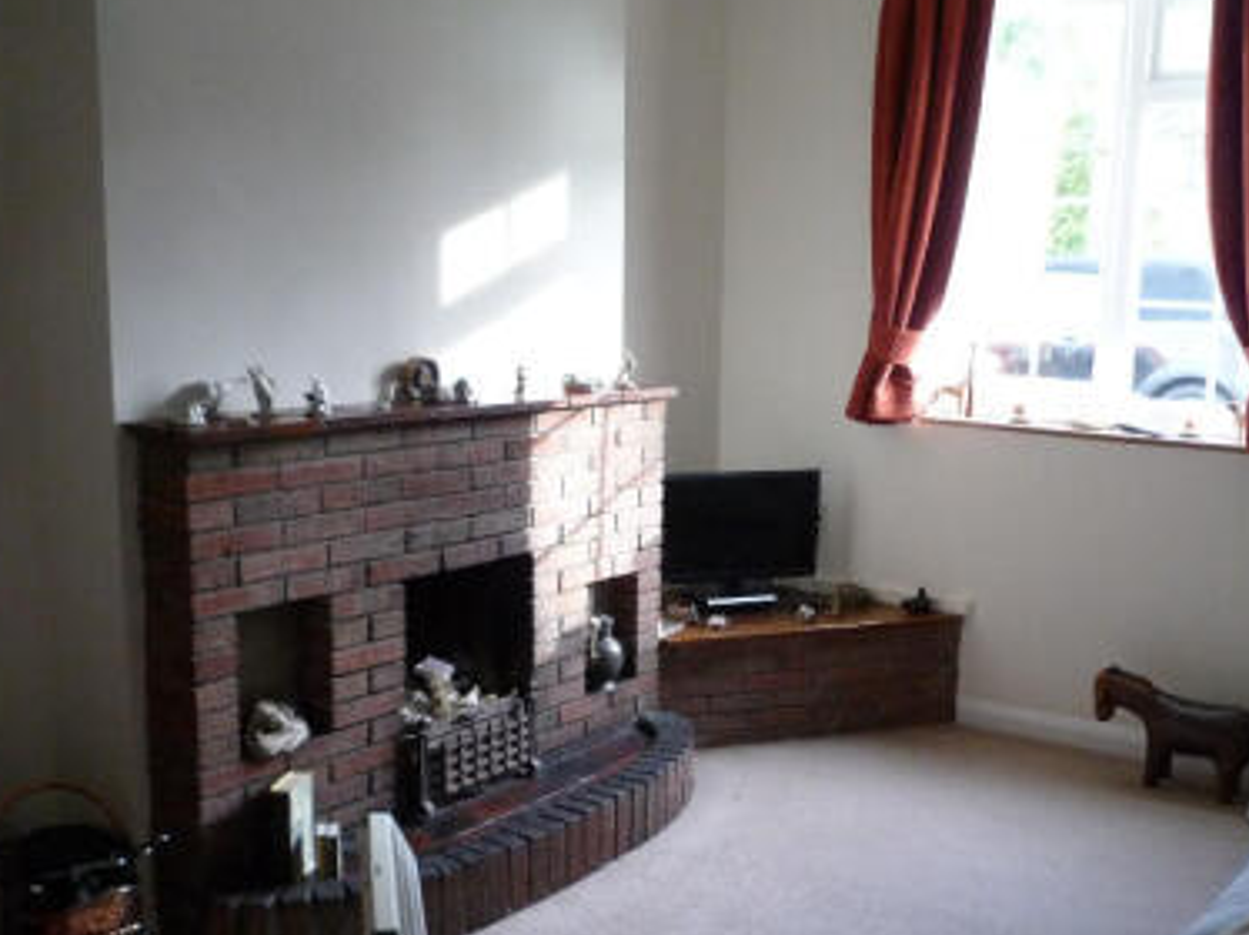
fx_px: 1406
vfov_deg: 36.6
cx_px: 790
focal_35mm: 39
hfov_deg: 47.4
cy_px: 569
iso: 320
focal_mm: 4.4
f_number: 2.8
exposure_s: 1/30
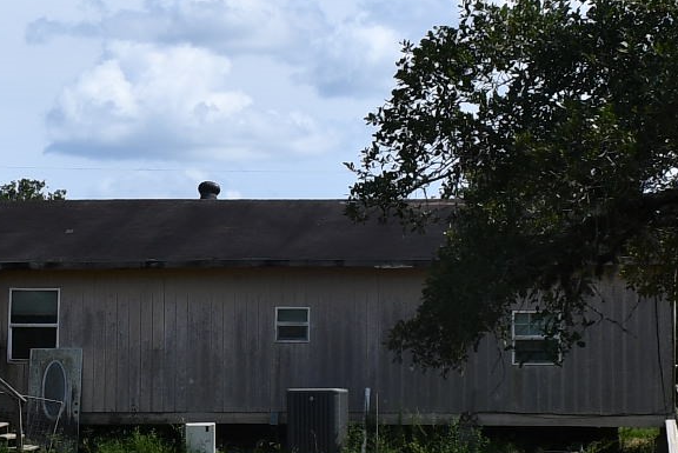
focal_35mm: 133
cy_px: 284
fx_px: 2507
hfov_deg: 15.4
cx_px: 224
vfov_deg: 10.3
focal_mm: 18
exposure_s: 1/320
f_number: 9
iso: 100
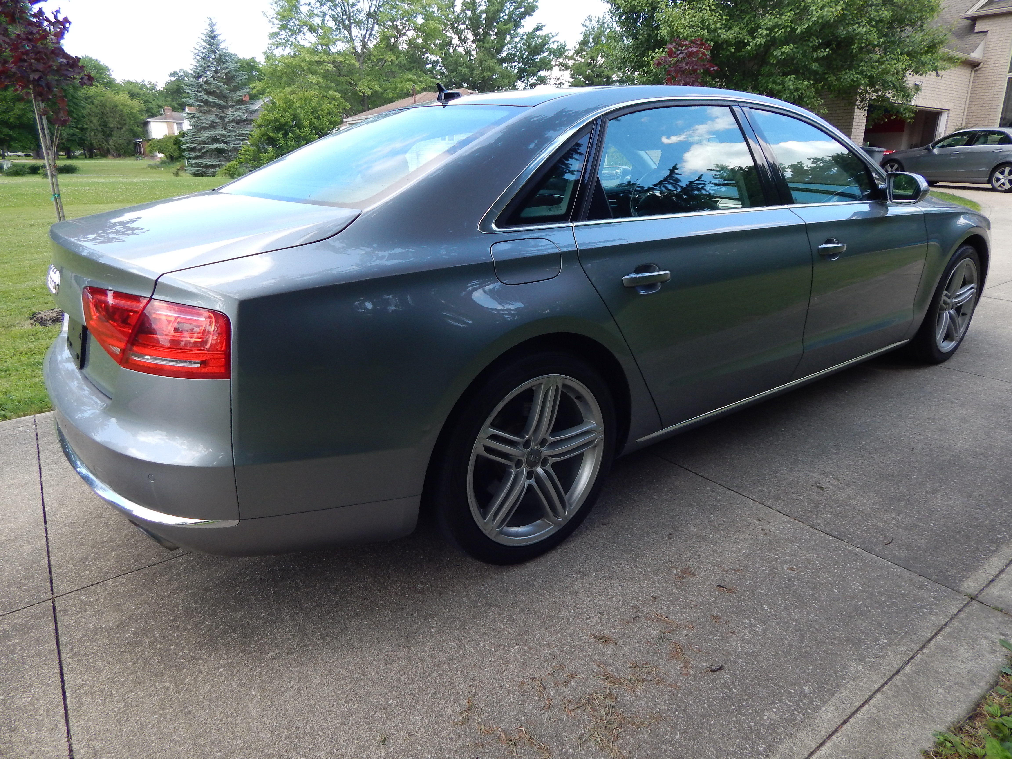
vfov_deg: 58.9
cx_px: 506
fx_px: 672
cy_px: 380
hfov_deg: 73.9
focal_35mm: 23
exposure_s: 1/200
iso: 125
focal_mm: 4
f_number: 3
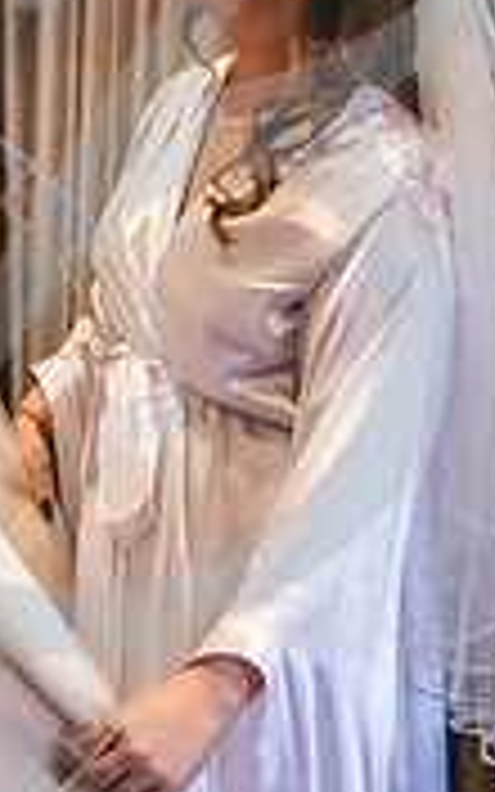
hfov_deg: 17.4
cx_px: -22
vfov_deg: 27.6
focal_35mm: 73
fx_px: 1576
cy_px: 148
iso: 1250
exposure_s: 1/125
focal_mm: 28
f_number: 2.8
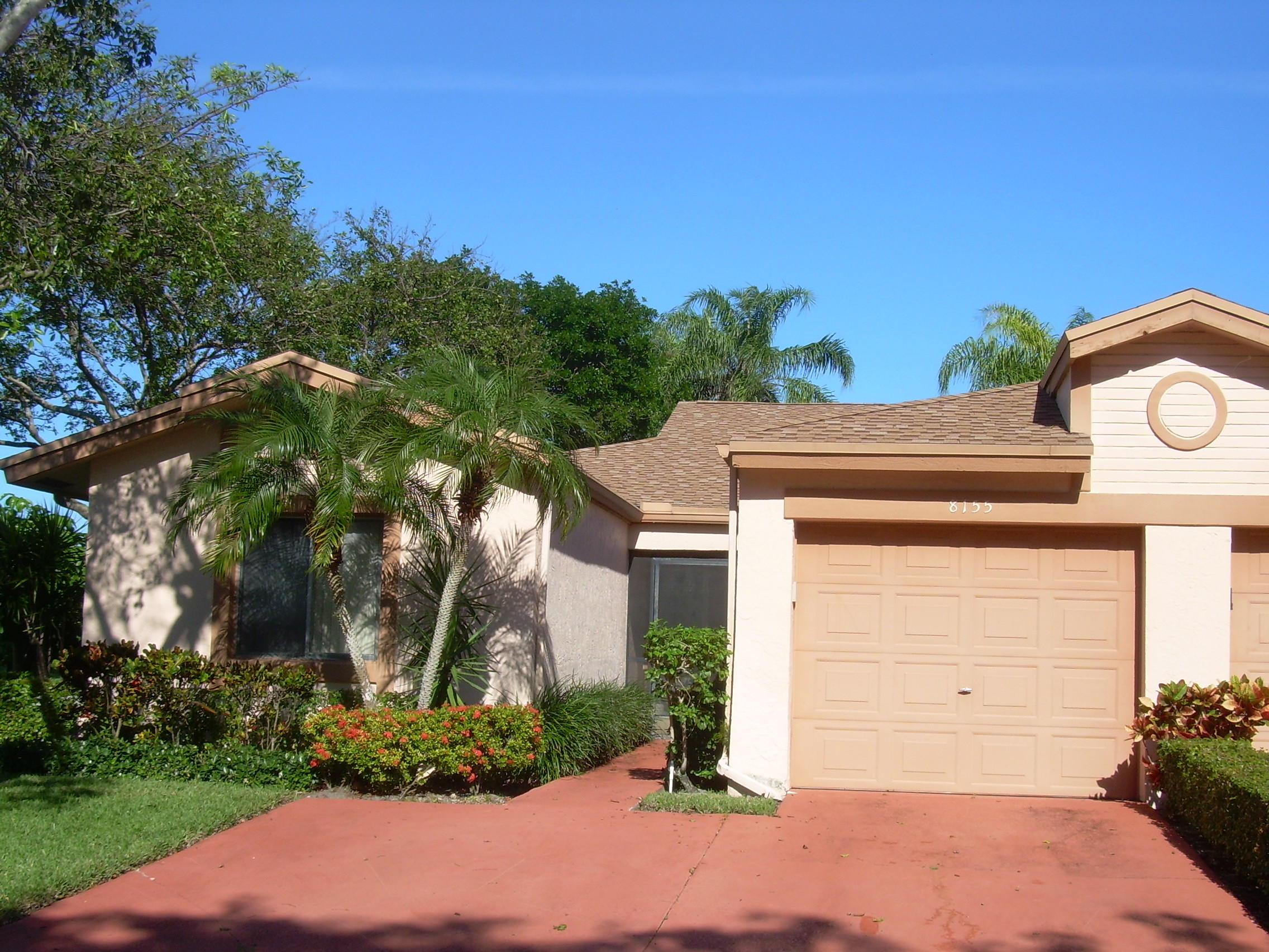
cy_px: 476
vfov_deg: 29.1
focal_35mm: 50
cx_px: 634
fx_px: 1833
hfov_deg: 38.2
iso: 50
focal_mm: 8.3
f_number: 5.1
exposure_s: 1/354
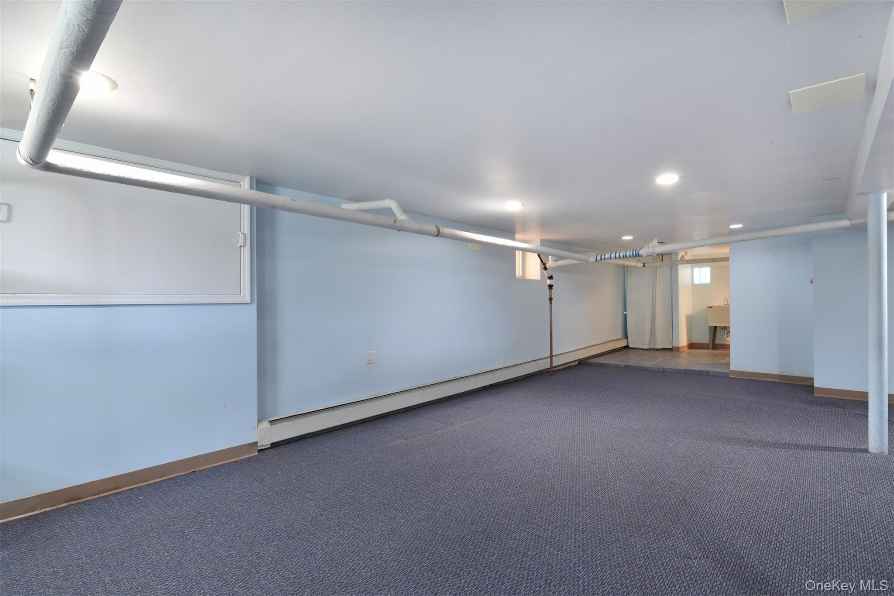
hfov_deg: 95.0
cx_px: 447
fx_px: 410
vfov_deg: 72.0
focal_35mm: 16
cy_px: 298
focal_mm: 11
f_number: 11
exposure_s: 1/1.6
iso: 640
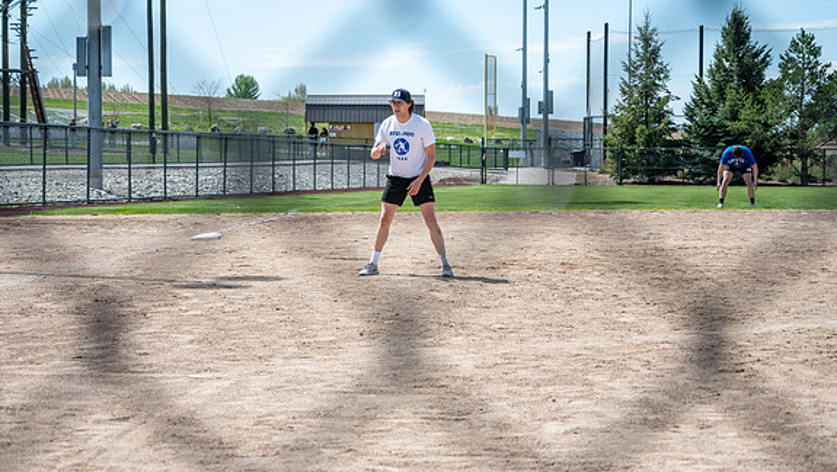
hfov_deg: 24.7
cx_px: 429
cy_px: 224
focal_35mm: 86
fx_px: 1909
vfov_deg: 14.1
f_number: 4
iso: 100
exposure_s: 1/2000
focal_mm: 70
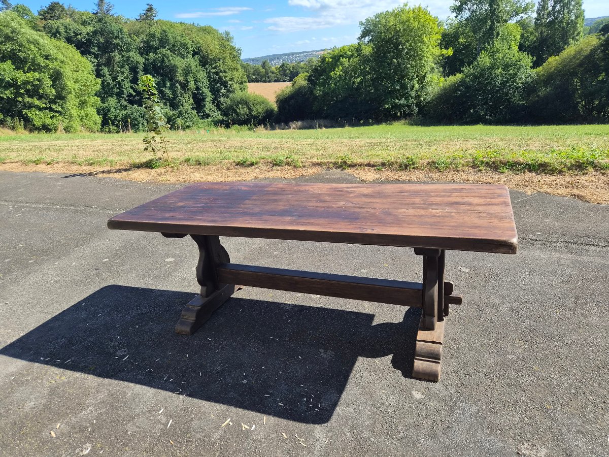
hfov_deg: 73.9
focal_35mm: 23
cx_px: 304
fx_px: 405
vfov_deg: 58.9
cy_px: 228
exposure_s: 1/2544
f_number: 1.8
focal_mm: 5.4
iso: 80
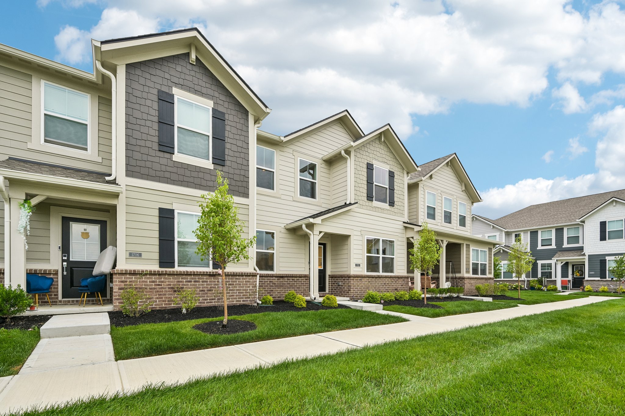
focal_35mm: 16
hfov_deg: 98.5
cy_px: 208
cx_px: 312
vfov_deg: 75.5
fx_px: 269
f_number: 8
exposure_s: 1/30
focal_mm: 15.5
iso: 100
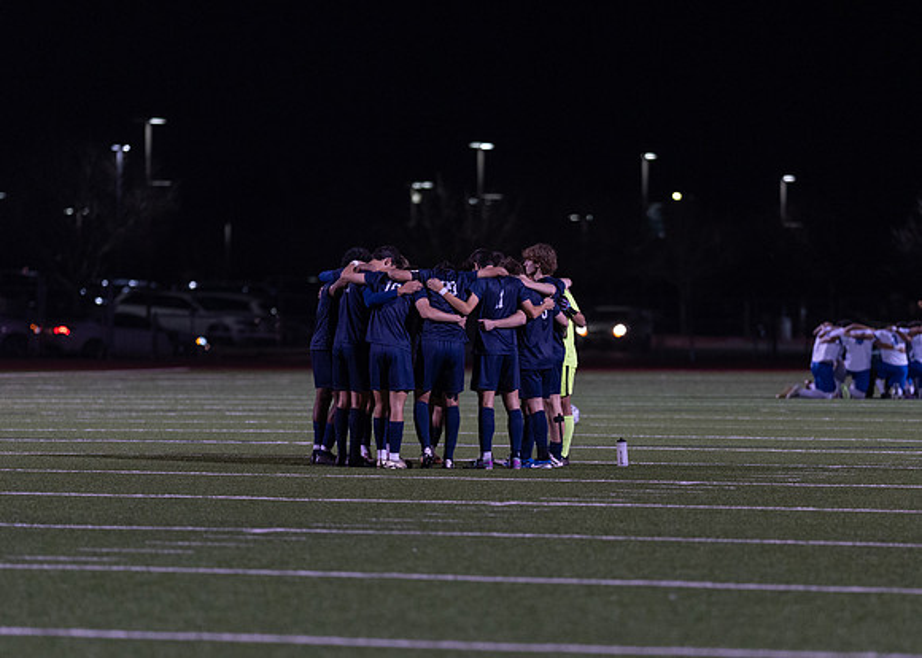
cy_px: 401
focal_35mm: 210
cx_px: 488
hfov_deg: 9.6
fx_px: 5504
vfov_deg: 6.8
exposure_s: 1/1250
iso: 1250
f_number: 1.8
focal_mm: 135
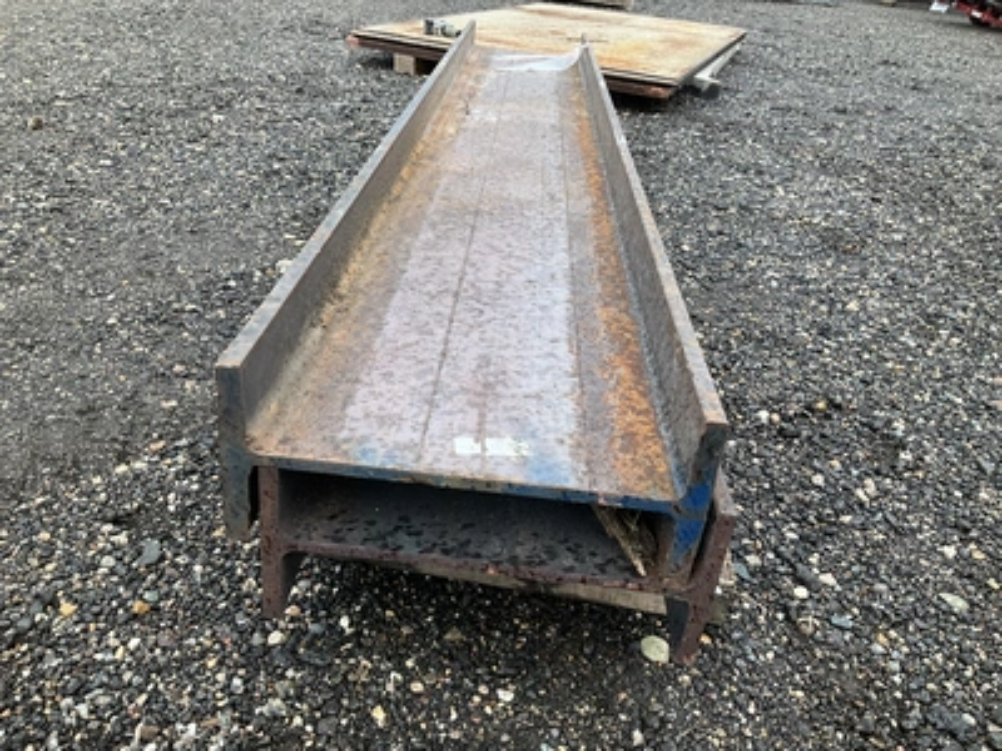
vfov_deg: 48.2
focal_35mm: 29
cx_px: 501
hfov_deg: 61.7
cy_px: 376
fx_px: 839
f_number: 1.8
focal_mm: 3
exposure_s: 1/162
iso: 20
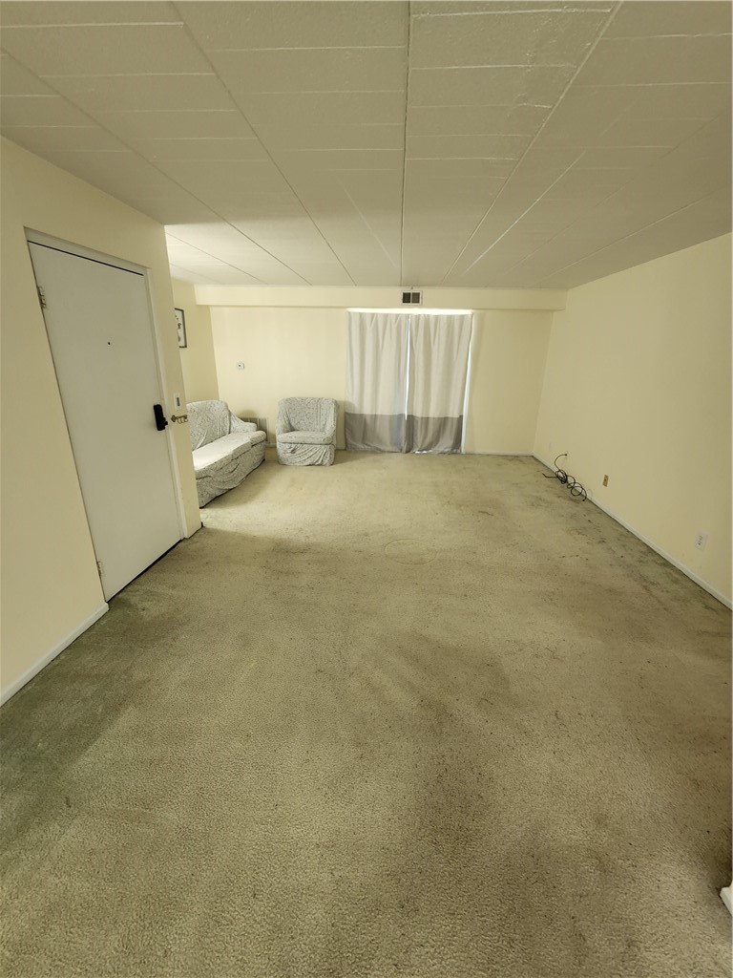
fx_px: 367
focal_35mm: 13
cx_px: 366
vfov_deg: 106.2
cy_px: 489
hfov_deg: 89.9
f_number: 2.2
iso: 200
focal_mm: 2.2
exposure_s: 1/60
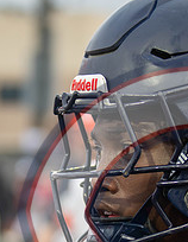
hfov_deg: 6.9
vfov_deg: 8.9
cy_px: 211
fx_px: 1561
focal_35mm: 220
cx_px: 98
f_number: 2.8
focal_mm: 70
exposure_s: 1/1000
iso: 1250
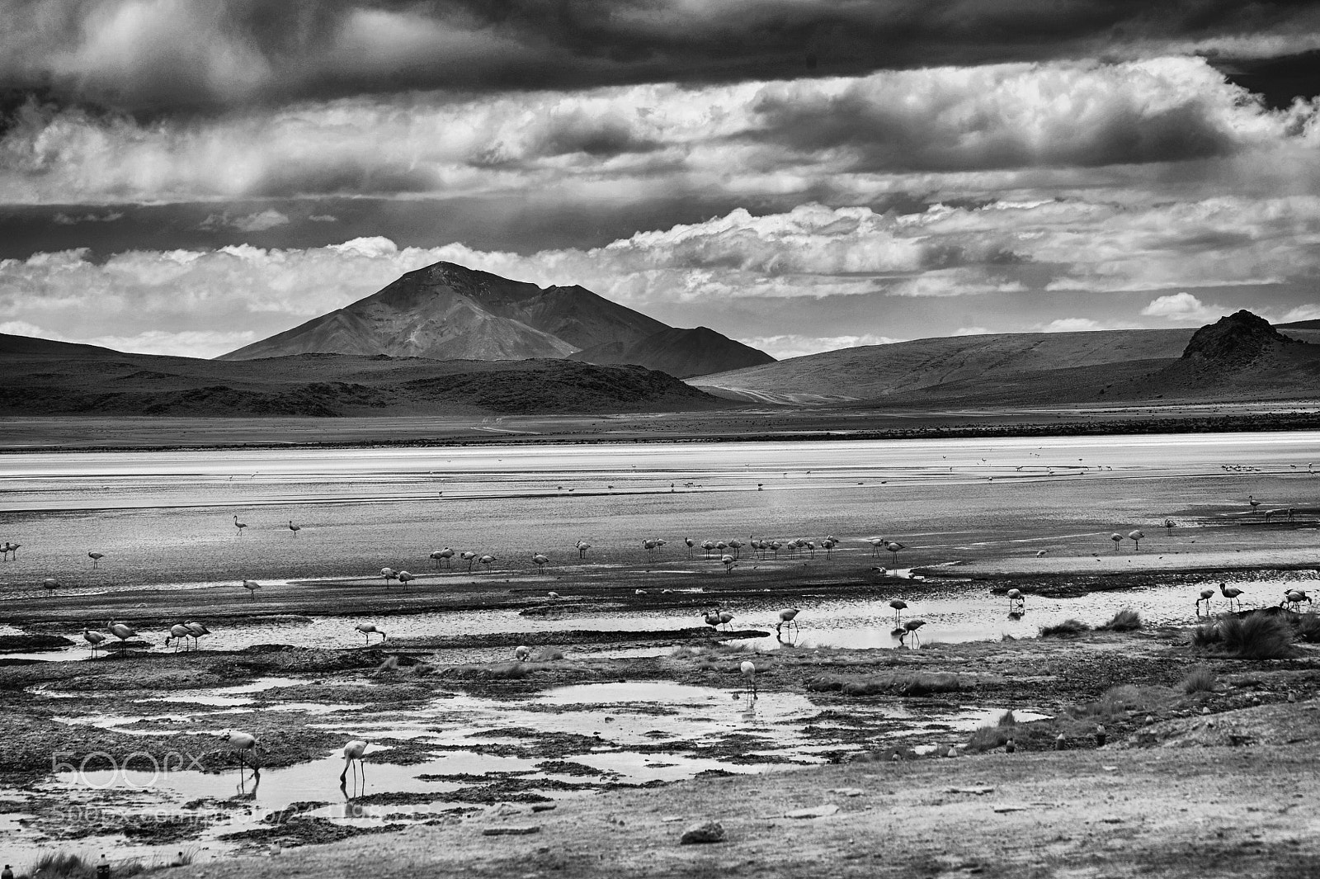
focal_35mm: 95
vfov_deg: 14.4
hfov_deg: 21.5
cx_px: 660
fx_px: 3481
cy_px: 440
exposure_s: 1/1600
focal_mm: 95
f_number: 11
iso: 640
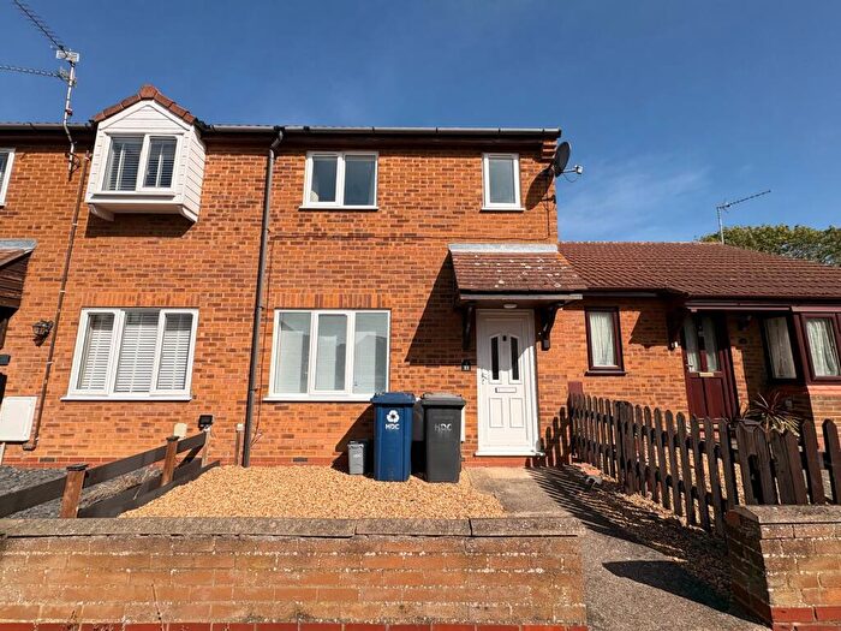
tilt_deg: +9.4
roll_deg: -0.4
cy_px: 316
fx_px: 340
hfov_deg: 102.1
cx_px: 420
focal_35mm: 14
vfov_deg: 85.7
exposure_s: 1/2584
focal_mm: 2.22
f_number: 2.2
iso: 50
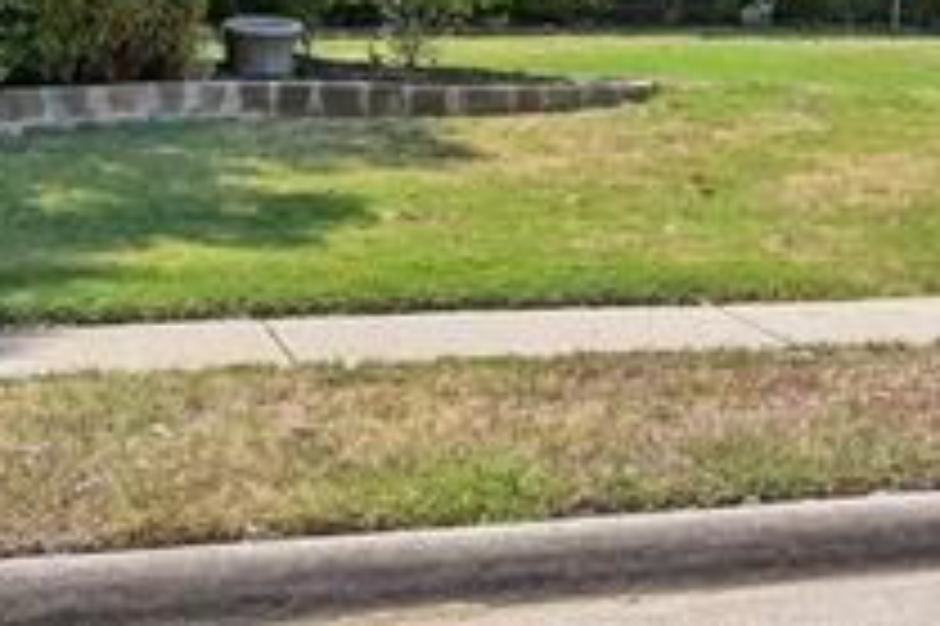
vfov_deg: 13.9
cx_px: 976
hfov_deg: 21.3
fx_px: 2400
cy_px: -329
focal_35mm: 92
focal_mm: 30
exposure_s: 1/640
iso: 400
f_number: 8
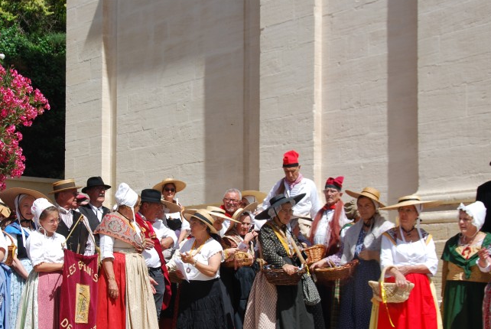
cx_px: 170
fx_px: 915
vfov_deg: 20.3
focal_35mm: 67
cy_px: 221
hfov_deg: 29.9
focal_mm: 32
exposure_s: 1/250
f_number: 8
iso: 100
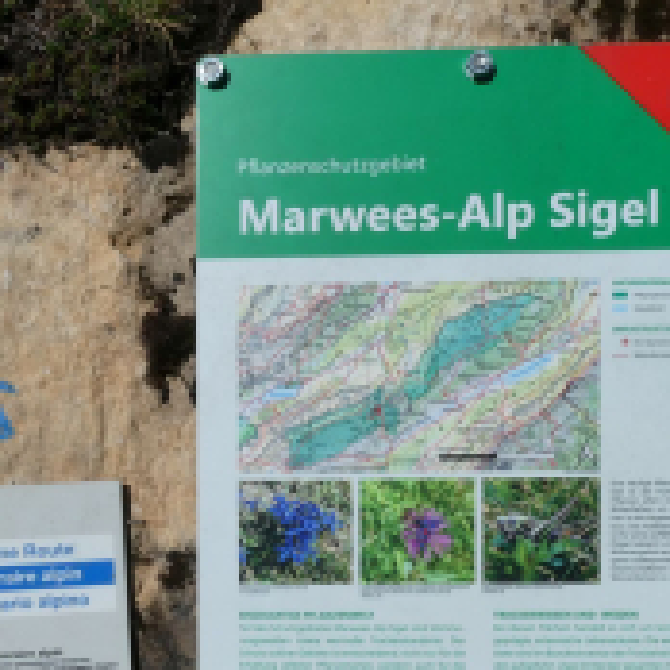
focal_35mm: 52
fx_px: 1139
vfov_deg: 32.1
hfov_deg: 32.5
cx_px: 218
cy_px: 520
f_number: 7.1
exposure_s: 1/800
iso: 80
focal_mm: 4.3
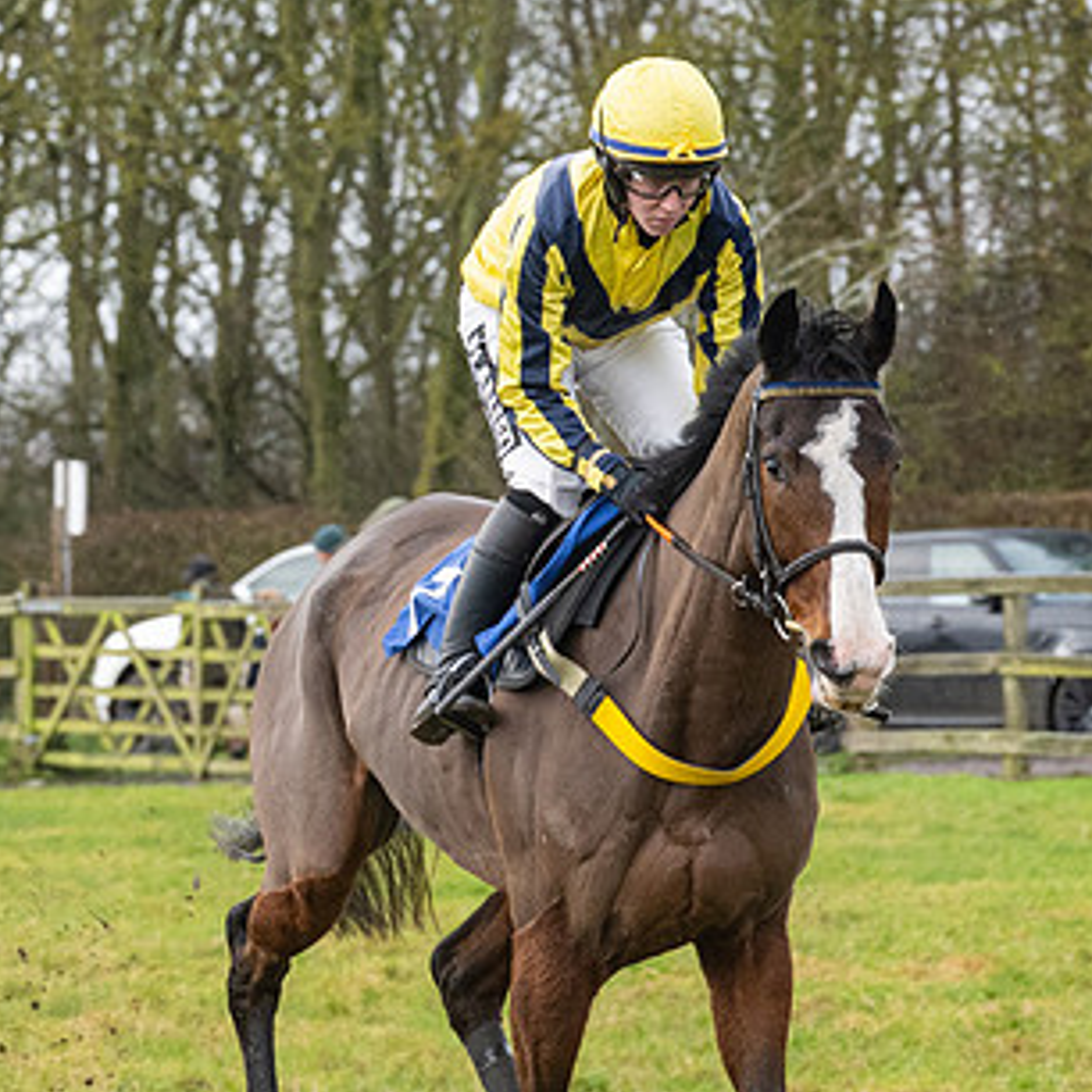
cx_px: 665
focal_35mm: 308
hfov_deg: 5.7
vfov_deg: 5.7
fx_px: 10993
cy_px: 694
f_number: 5
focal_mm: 90
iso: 800
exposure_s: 1/500
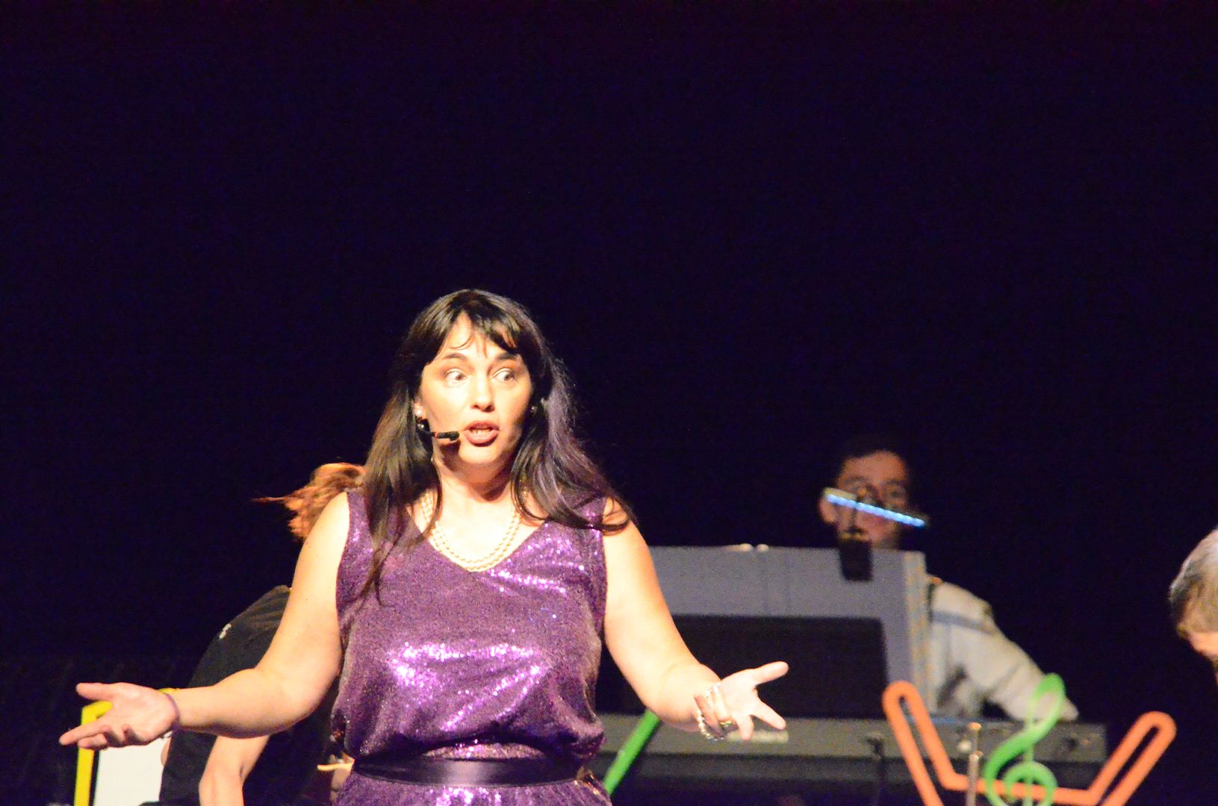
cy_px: 403
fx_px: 10128
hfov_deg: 6.9
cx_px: 609
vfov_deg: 4.6
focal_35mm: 300
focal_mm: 200
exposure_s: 1/200
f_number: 6.3
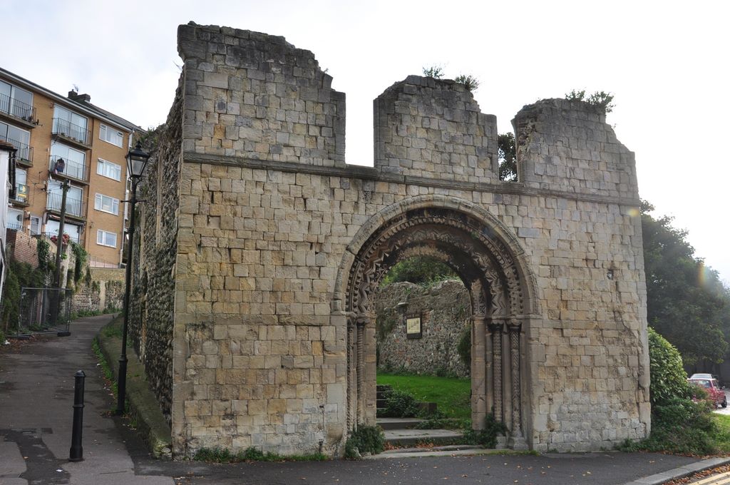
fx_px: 668
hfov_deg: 57.3
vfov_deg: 39.9
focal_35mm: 33
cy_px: 242
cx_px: 365
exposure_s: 1/125
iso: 200
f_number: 9
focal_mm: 22
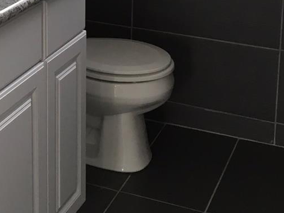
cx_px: 13
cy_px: -76
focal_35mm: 86
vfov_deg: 16.1
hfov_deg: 22.1
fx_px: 705
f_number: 2.2
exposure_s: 1/30
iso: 50
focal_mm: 4.15
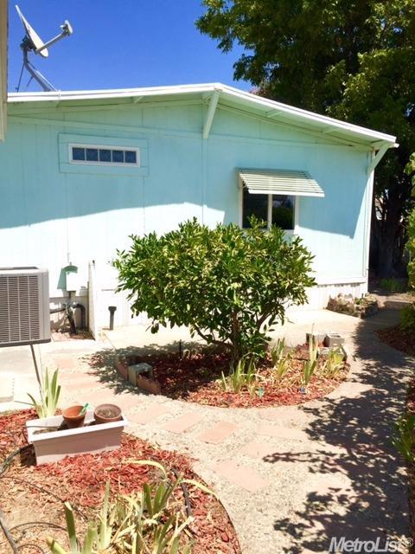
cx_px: 208
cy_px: 277
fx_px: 464
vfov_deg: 61.7
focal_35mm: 29
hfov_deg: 48.2
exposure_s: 1/3049
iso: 32
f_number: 2.2
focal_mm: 4.15
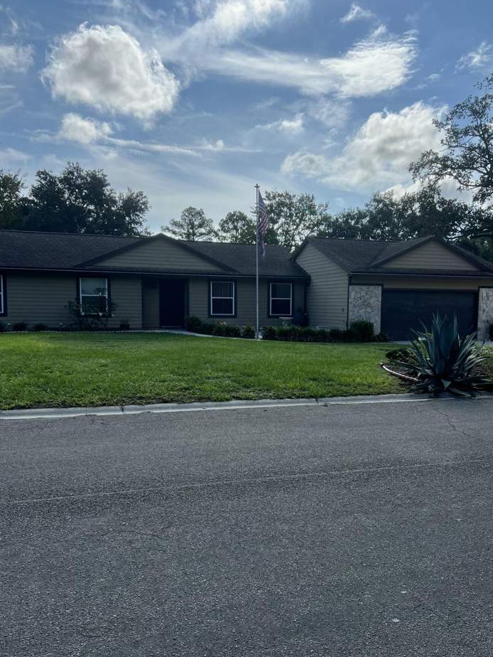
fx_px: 570
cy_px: 352
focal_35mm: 30
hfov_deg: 46.7
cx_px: 273
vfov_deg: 59.9
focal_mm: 5.7
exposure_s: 1/7463
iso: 50
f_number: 1.5
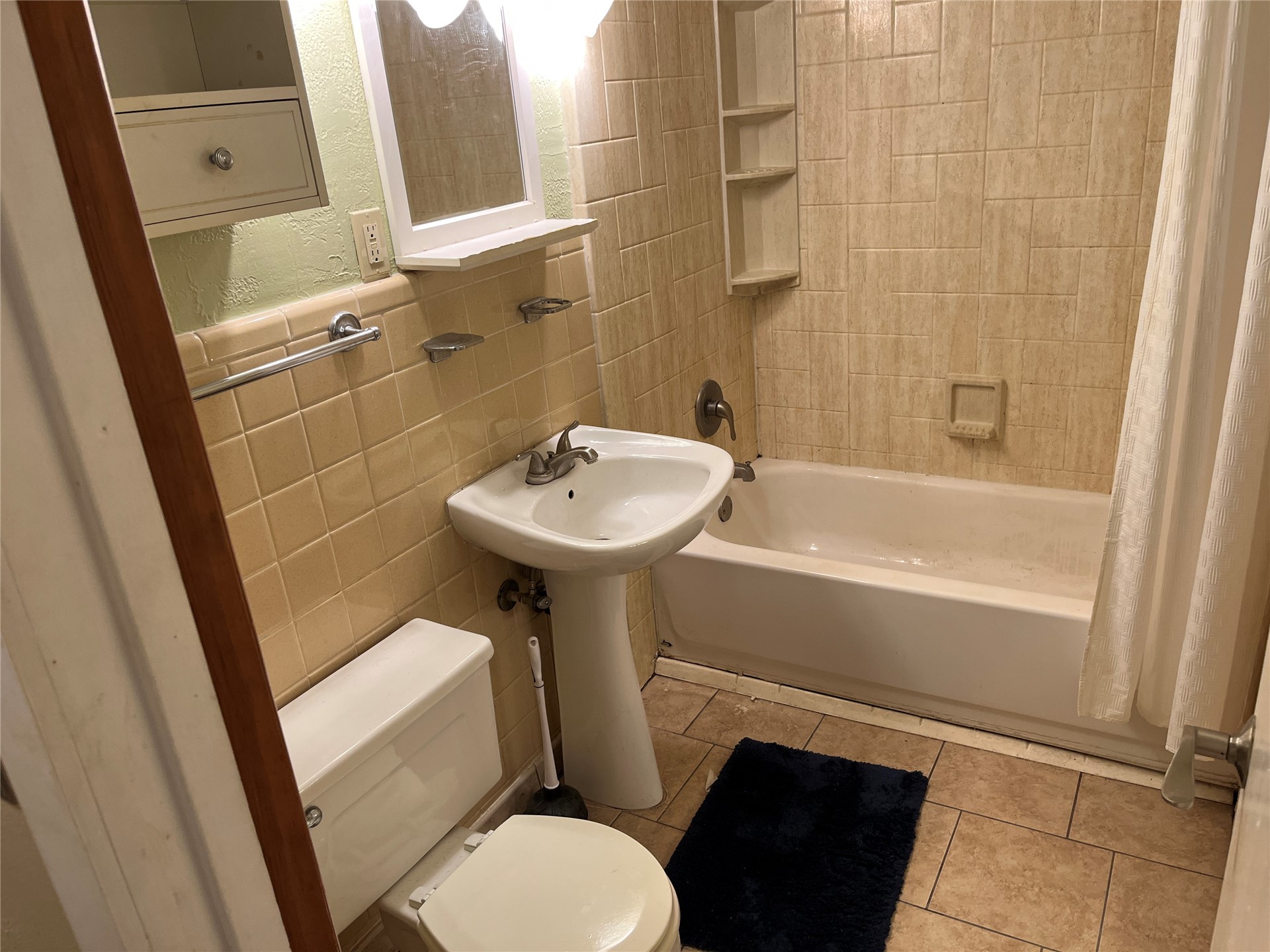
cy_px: 476
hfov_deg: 67.3
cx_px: 635
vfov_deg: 53.1
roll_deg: +5.5
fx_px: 954
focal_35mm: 26
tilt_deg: -21.8
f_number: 1.6
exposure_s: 1/60
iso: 80
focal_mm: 5.1
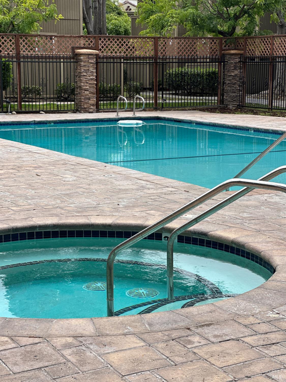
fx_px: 848
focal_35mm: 77
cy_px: 191
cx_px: 143
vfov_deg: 25.3
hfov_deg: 19.1
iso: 32
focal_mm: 9
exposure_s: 1/564
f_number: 2.8
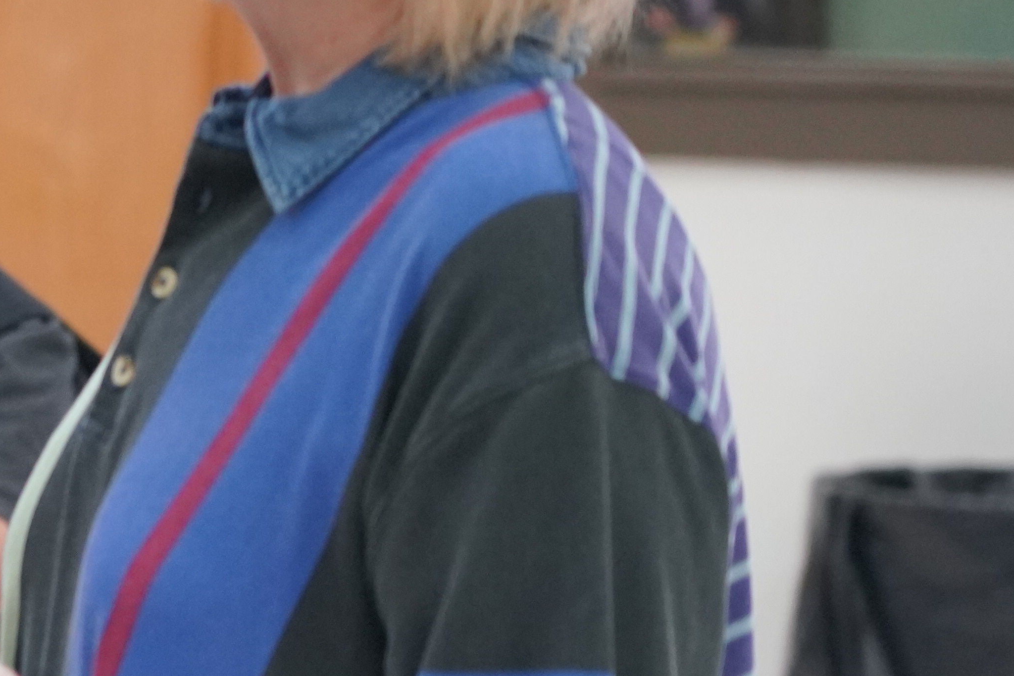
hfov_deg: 6.1
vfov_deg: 4.1
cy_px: 340
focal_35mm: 334
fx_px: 9408
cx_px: -611
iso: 2500
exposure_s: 1/160
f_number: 4
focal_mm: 86
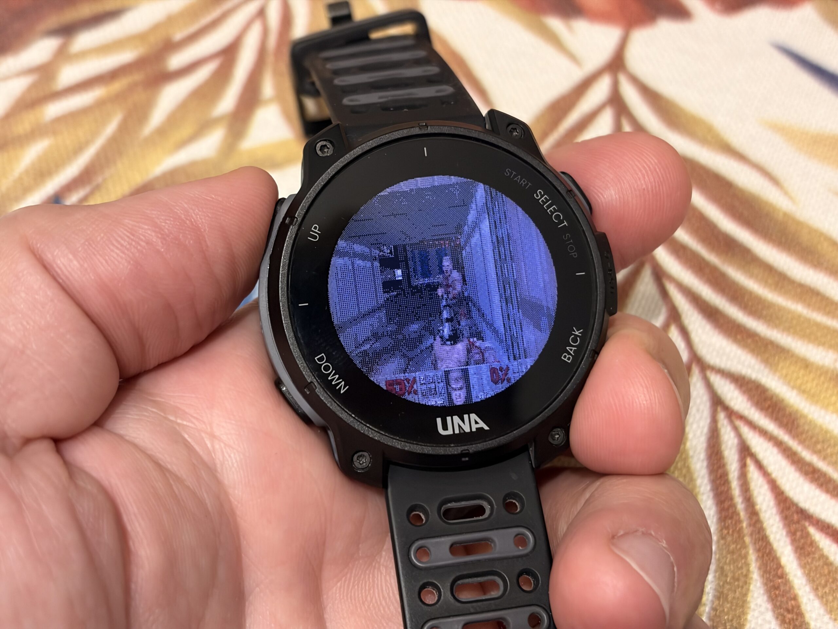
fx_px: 1259
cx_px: 419
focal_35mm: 52
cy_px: 314
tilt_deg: -56.3
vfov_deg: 28.0
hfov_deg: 36.8
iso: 200
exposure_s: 1/33
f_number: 1.6
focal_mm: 5.96
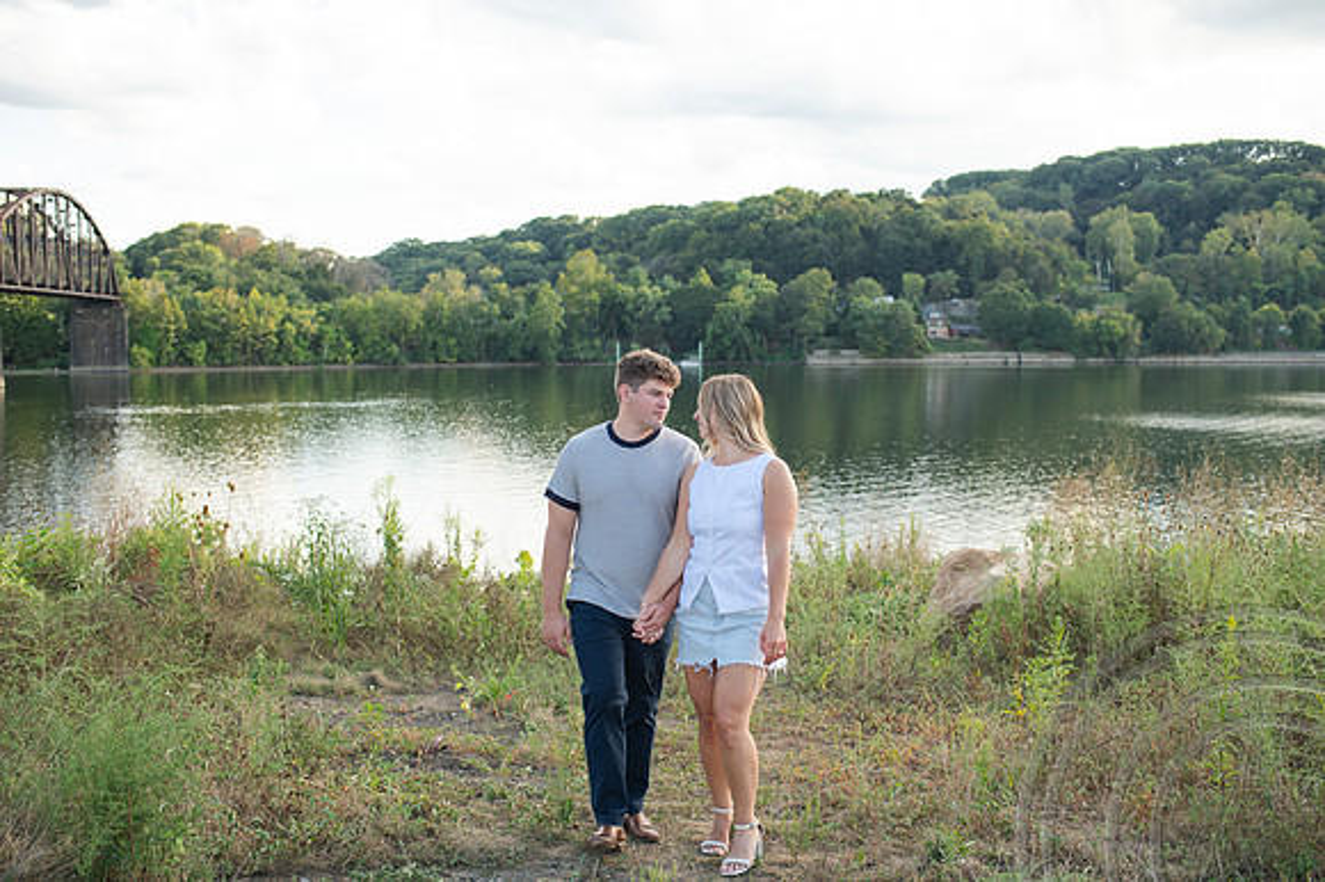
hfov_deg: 52.3
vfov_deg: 36.2
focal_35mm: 37
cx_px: 662
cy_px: 441
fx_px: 1350
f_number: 3.2
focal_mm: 35
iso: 100
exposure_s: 1/500
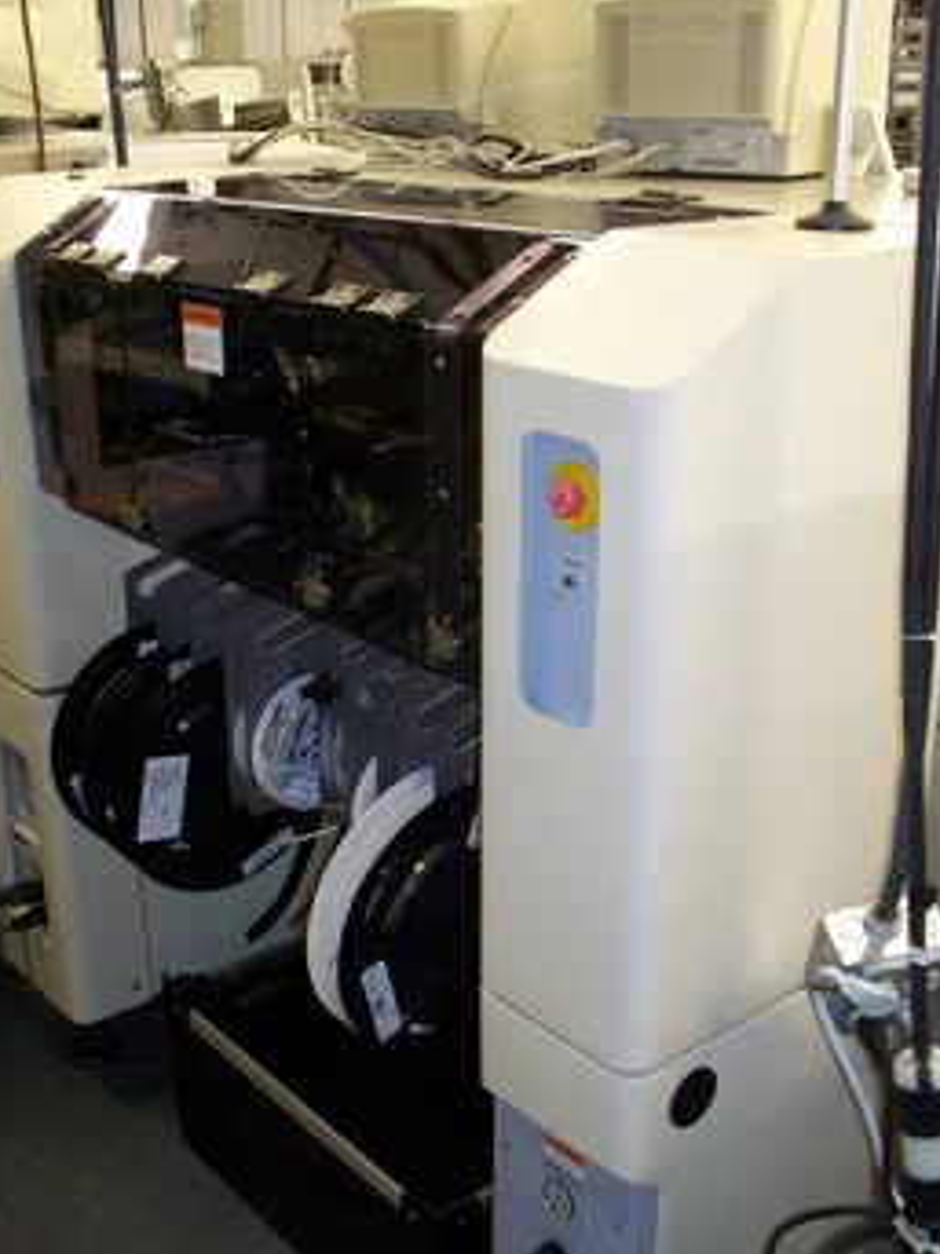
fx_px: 1522
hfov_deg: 34.3
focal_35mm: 42
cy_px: 698
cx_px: 417
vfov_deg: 44.7
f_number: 2.8
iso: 200
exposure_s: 1/30
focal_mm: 7.54
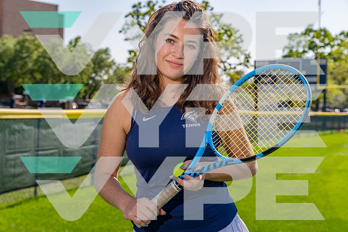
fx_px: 580
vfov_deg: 22.6
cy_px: 116
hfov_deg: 33.4
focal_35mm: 60
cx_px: 174
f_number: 5.6
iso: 100
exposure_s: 1/500
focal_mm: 60
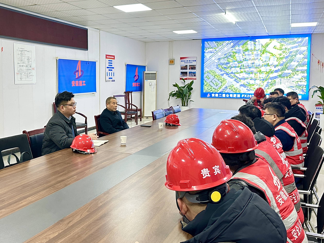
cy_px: 122
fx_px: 225
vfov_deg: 56.8
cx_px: 162
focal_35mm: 24
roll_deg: -0.7
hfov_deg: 71.6
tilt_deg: -4.5
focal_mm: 6.86
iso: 320
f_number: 1.78
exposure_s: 1/50
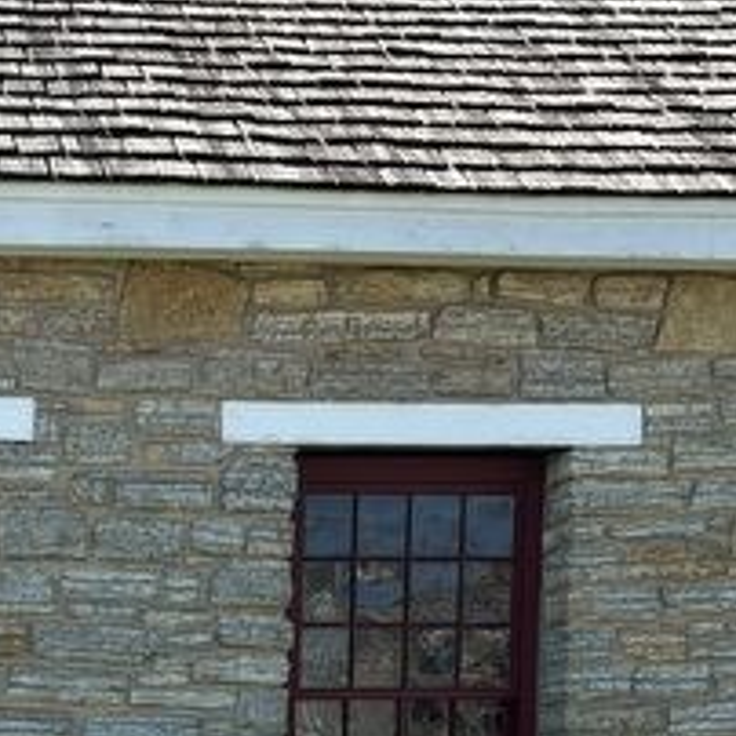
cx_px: -15
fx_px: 2189
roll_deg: +1.3
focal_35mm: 91
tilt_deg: -6.6
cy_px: 966
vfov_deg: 17.8
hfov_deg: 18.5
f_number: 1.6
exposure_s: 1/1695
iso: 50
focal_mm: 5.96
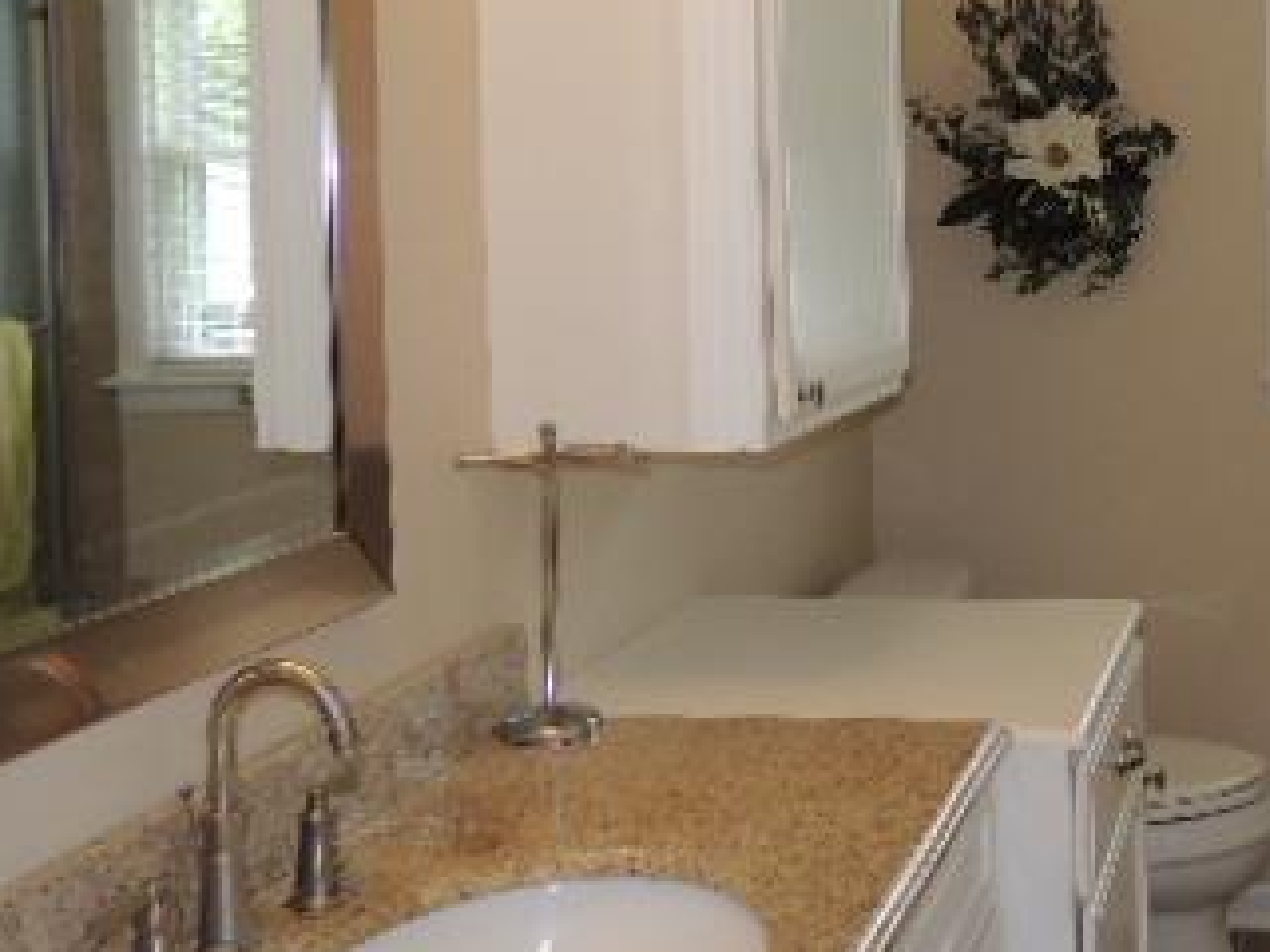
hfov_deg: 37.3
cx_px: 1127
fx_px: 1761
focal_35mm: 48
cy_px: 274
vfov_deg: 29.9
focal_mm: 4.3
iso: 100
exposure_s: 1/40
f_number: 3
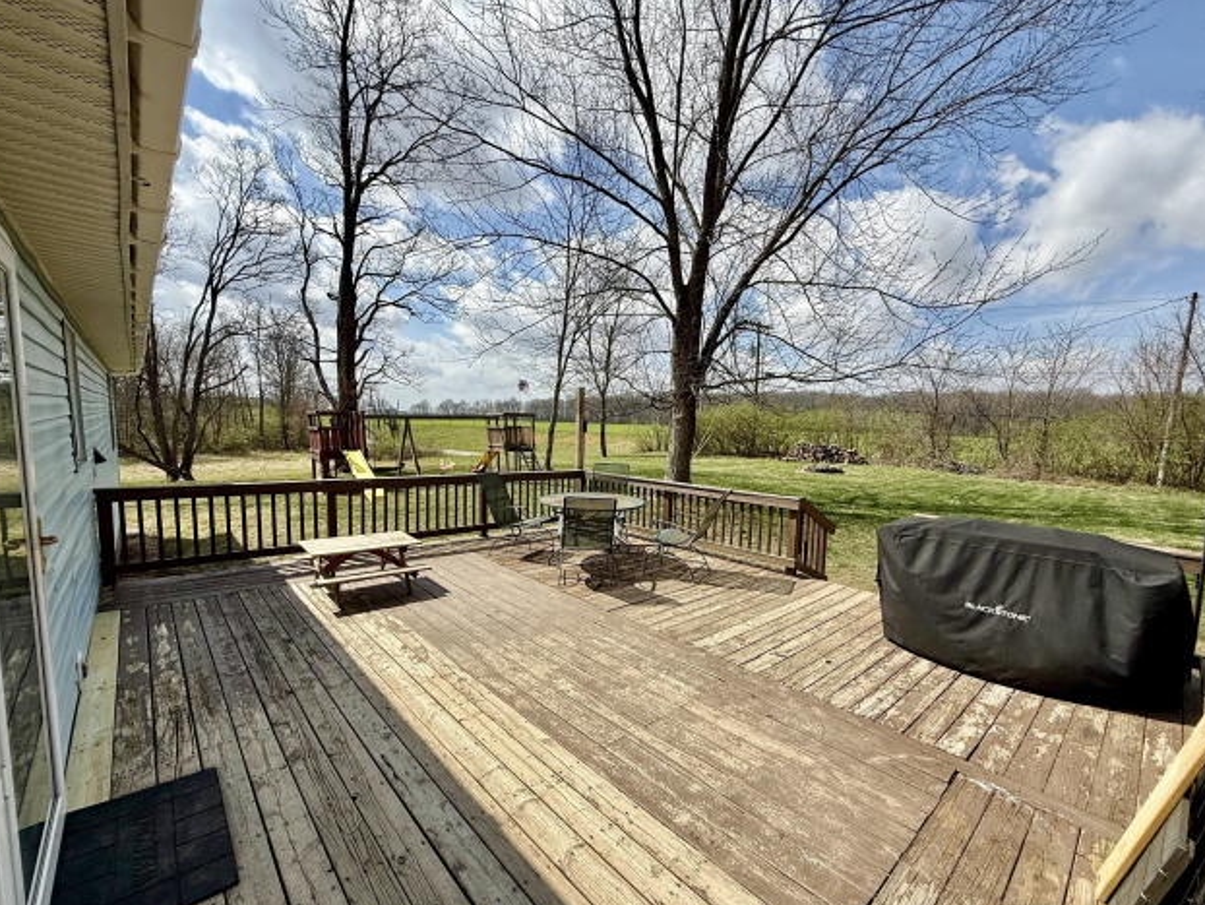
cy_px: 481
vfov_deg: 81.7
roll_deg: -2.2
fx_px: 522
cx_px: 621
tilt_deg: -6.1
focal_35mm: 15
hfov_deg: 98.1
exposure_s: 1/2841
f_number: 2.2
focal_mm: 2.22
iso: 50
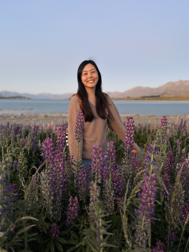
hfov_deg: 48.2
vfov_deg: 61.6
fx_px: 211
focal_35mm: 29
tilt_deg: -5.9
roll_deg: +0.5
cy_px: 116
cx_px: 89
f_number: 1.6
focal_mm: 5.1
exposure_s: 1/60
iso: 500
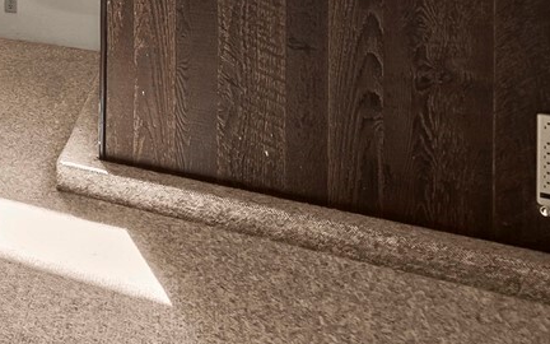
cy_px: -160
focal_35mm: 52
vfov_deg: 21.3
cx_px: -441
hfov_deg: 22.3
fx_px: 779
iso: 1000
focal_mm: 13
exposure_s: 1/13
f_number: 6.3
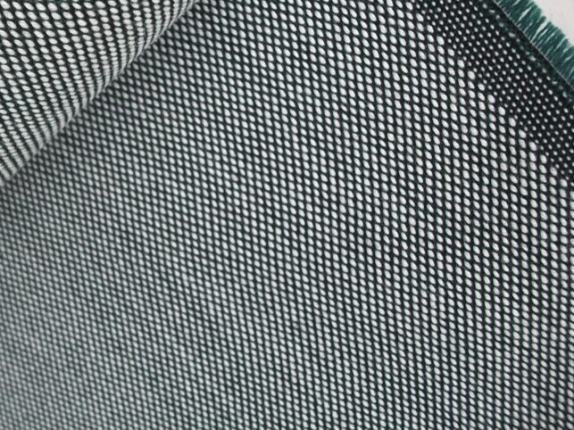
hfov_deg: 36.4
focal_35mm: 51
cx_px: 129
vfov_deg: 28.4
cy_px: 140
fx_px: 846
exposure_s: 1/30
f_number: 2.9
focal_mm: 5.7
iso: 154
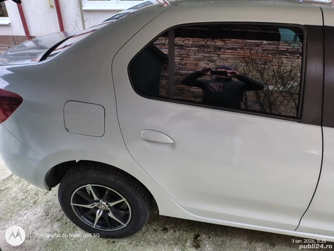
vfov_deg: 54.9
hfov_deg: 69.4
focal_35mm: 25
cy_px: 126
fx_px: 241
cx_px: 167
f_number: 1.7
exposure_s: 1/50.1
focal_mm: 4.71
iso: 485
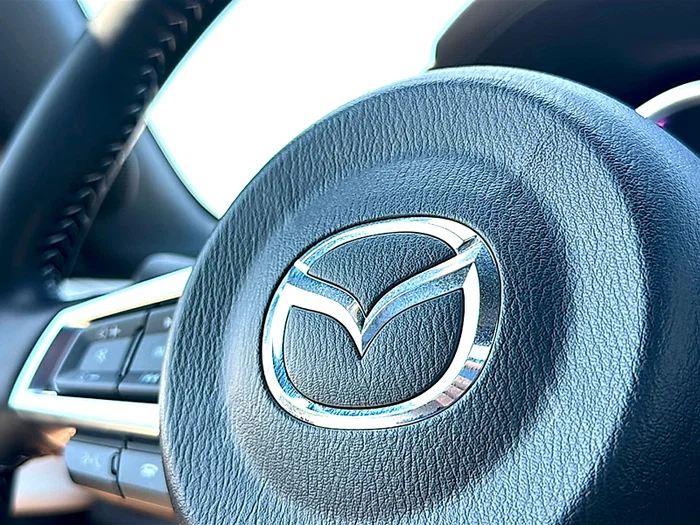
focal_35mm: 38
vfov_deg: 37.7
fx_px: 768
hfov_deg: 49.0
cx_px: 350
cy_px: 262
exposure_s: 1/332
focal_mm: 6.86
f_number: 1.78
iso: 80
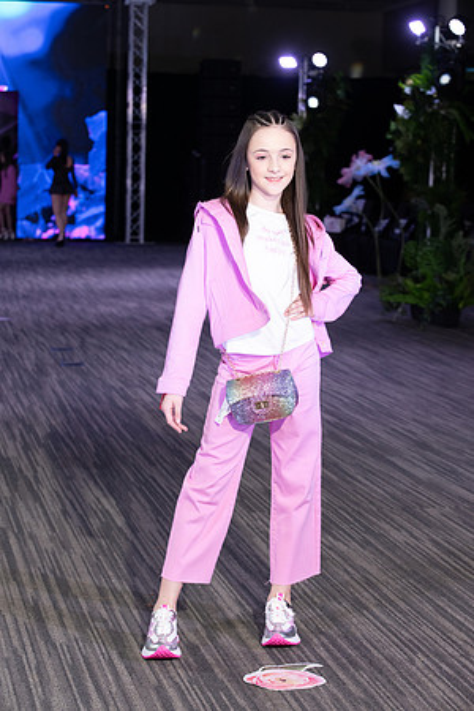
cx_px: 237
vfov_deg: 26.0
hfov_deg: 17.5
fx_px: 1540
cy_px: 356
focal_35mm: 78
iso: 1600
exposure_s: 1/160
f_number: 6.3
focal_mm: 78
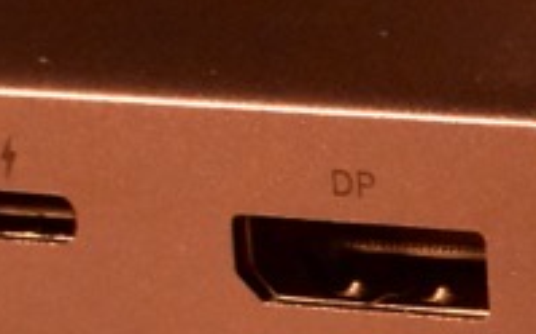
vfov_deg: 4.2
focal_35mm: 310
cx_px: 1061
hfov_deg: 6.6
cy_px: 512
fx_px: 4524
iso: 6400
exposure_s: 1/40
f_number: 10
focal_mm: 35
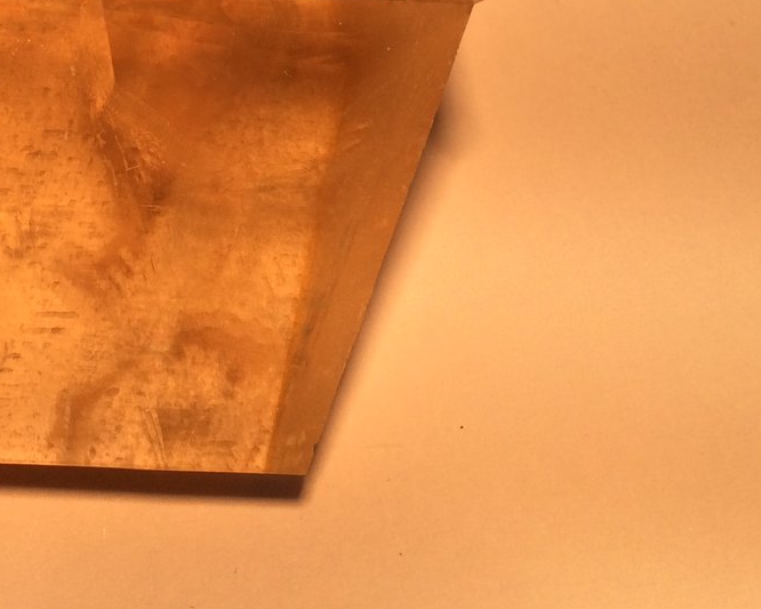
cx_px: -14
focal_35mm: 68
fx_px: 1532
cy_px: 14
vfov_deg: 21.8
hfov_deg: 26.3
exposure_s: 1/612
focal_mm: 4.15
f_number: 2.2
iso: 32
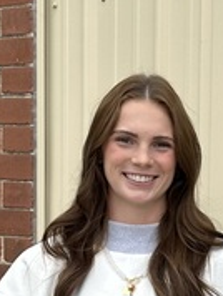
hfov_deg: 10.6
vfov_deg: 13.9
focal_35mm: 138
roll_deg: -2.4
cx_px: 275
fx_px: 1183
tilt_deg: -4.9
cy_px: 358
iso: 80
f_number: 1.78
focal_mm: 6.86
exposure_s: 1/1393
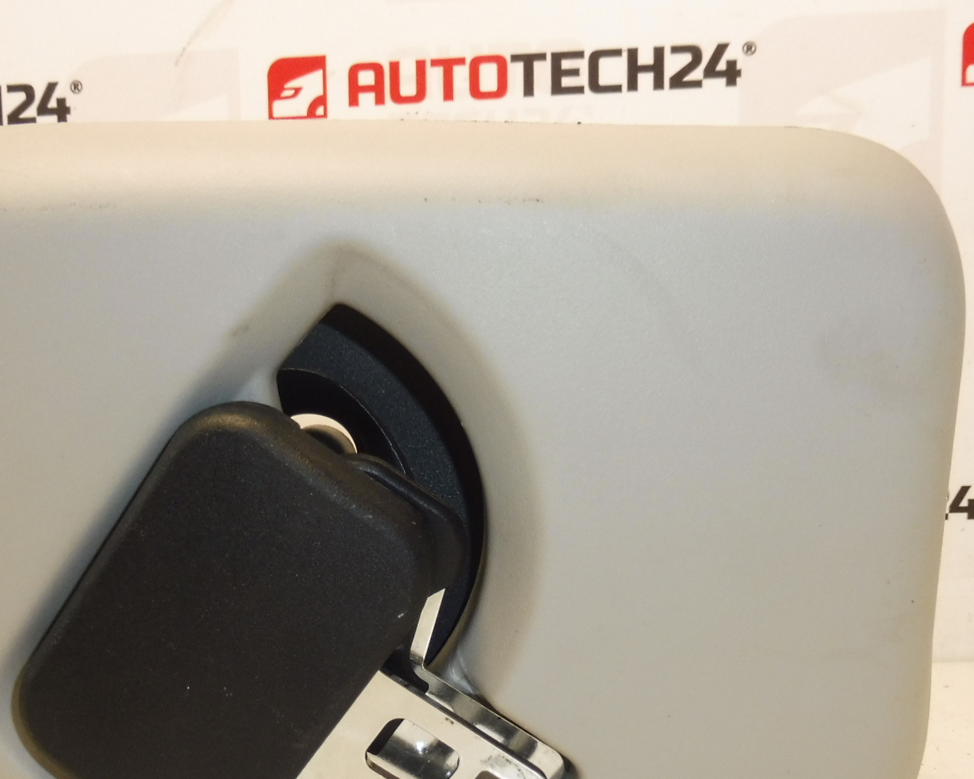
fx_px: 1182
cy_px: 616
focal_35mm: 41
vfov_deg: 35.4
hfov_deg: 44.6
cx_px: 400
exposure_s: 1/60
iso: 200
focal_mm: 4.3
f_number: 3.5
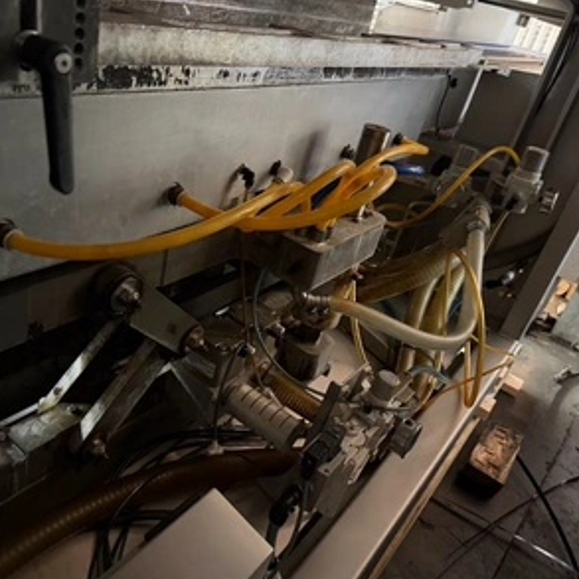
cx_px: 245
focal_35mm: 29
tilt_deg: -29.4
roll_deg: -12.5
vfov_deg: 55.6
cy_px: 289
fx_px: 549
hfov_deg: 55.4
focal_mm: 6.76
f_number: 1.78
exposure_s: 1/29
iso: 1600
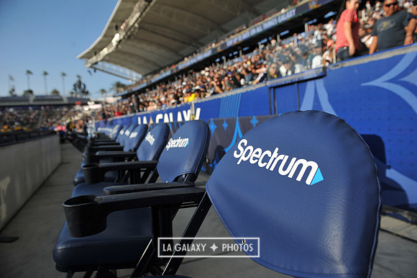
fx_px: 278
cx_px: 208
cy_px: 139
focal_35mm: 24
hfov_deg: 73.8
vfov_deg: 53.1
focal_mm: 24
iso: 250
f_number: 4.5
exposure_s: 1/2000
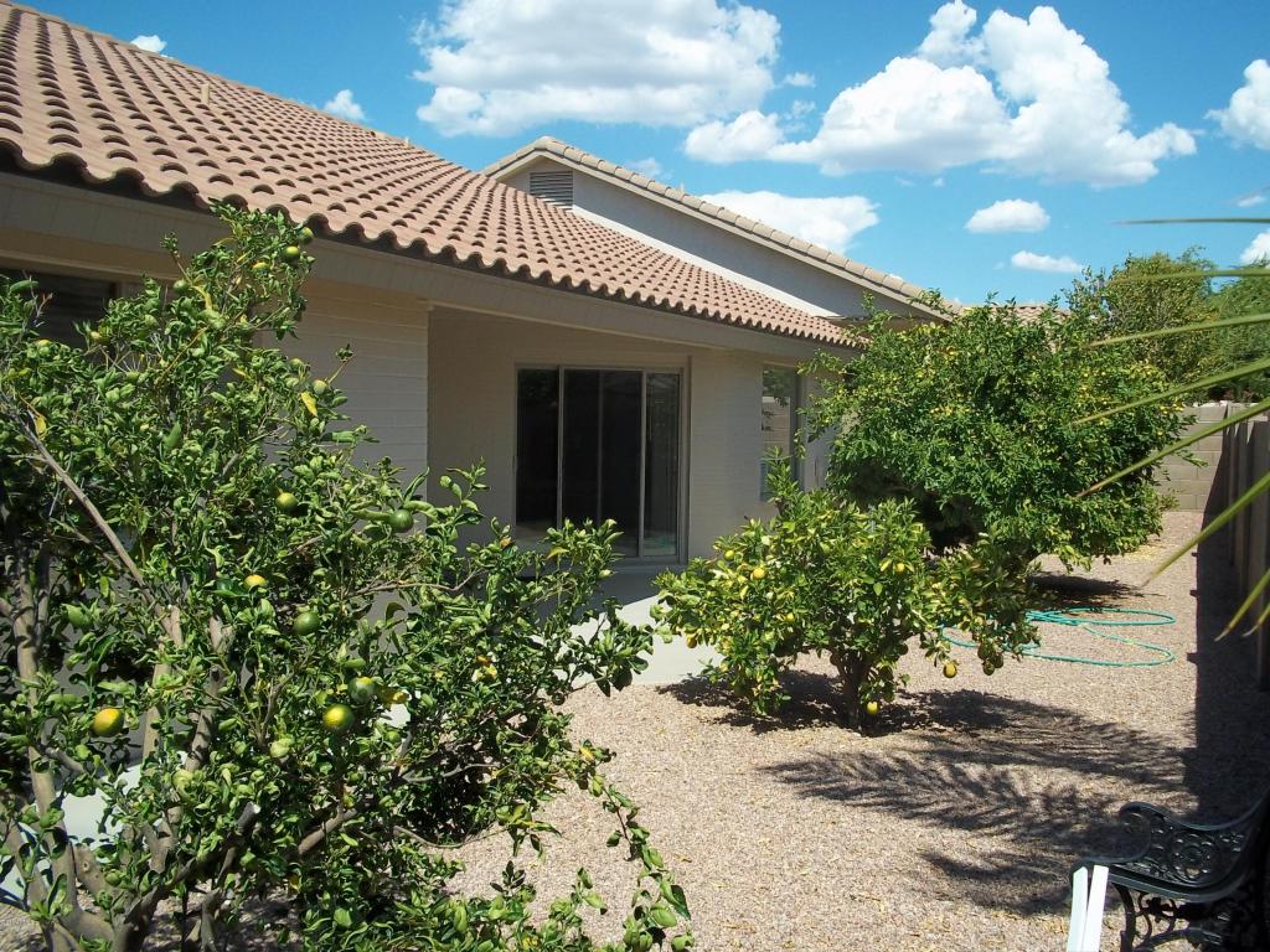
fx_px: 1321
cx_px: 635
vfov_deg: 39.7
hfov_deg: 51.4
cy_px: 476
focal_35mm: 36
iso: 80
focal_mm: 6.5
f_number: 8
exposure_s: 1/250
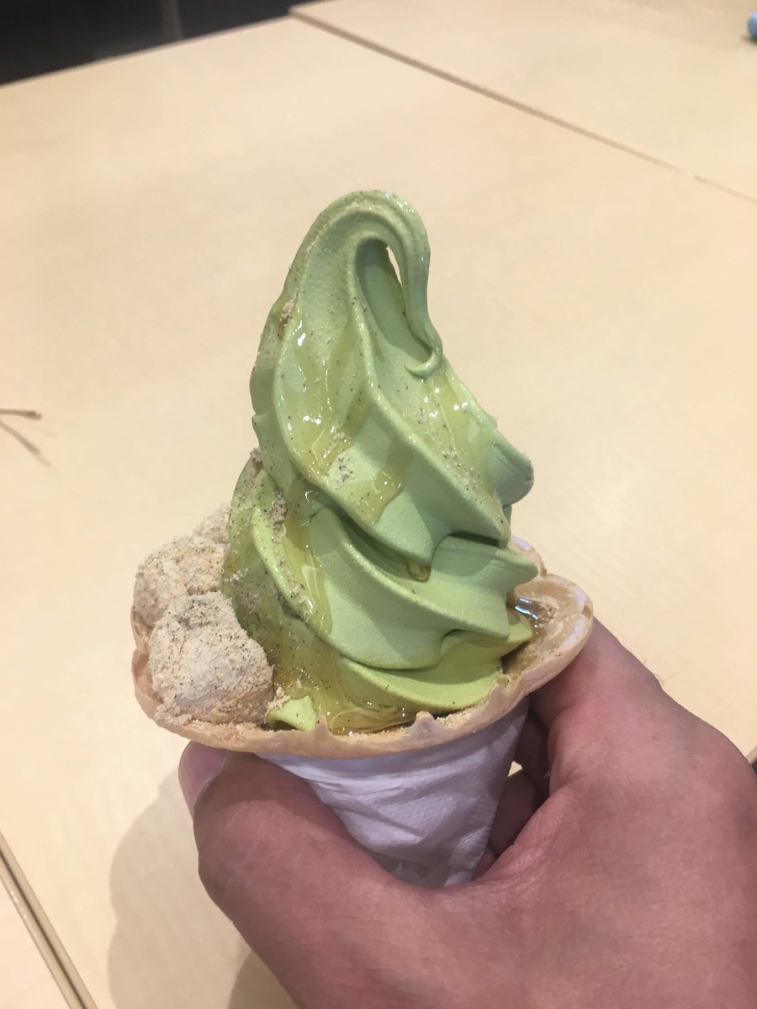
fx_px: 846
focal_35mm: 29
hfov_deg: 48.2
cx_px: 378
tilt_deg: -46.0
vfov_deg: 61.7
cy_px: 504
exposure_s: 1/30
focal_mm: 4.15
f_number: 2.2
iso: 64
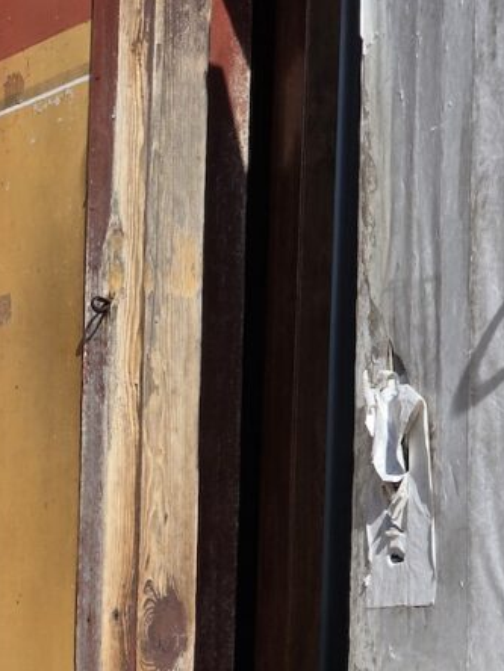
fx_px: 3087
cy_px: 650
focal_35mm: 159
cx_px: -14
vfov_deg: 12.3
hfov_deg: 9.3
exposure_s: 1/1654
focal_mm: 7.9
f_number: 2.4
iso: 50
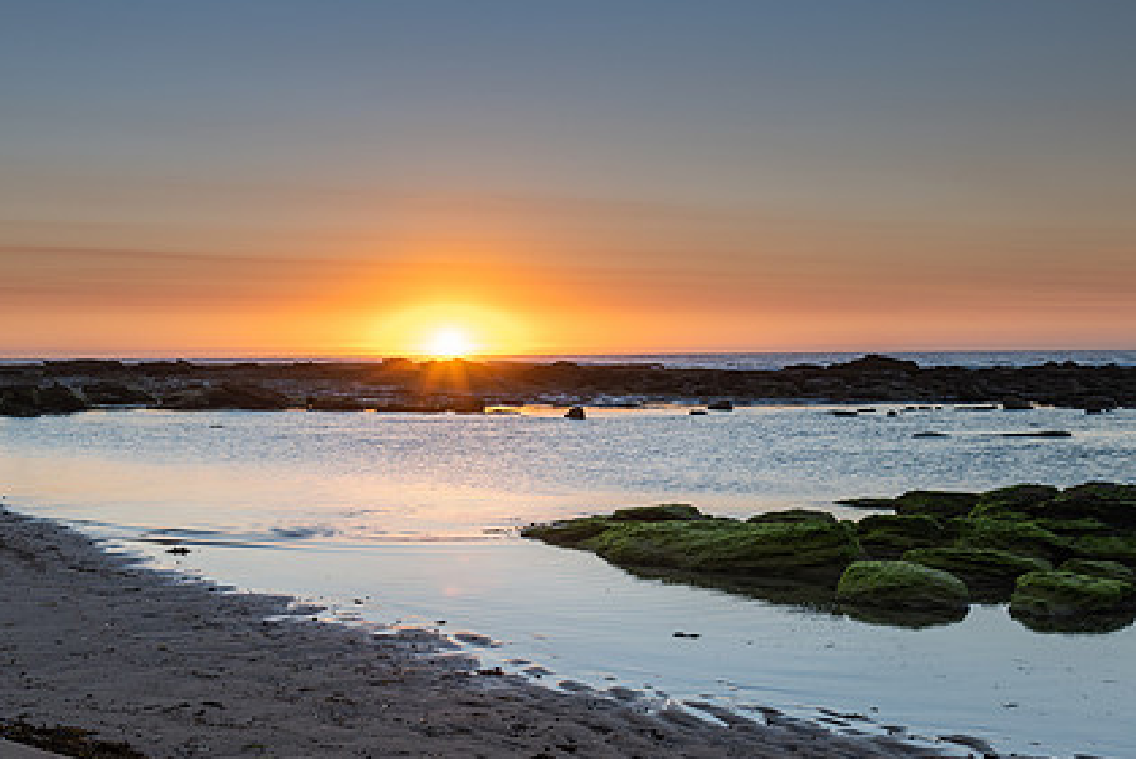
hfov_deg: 37.3
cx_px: 453
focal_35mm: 53
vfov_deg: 25.5
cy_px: 462
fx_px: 1674
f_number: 8
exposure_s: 1/8
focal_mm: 38
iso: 31
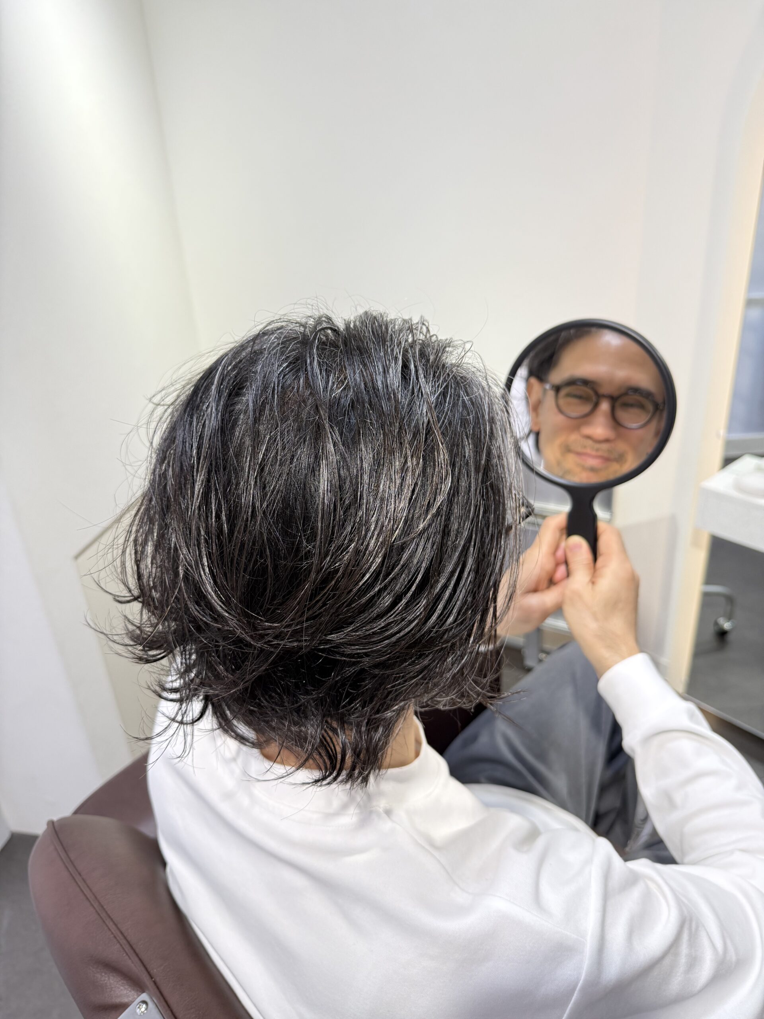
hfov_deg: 56.8
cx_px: 382
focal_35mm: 24
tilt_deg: -26.0
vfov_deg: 71.6
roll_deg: +3.7
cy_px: 510
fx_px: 706
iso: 200
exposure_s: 1/87
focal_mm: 6.76
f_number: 1.78
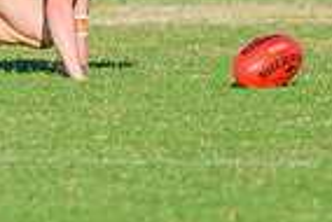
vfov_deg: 0.8
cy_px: -112
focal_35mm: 1659
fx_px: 15315
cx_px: -152
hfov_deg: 1.2
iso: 800
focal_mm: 350
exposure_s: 1/2000
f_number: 7.1
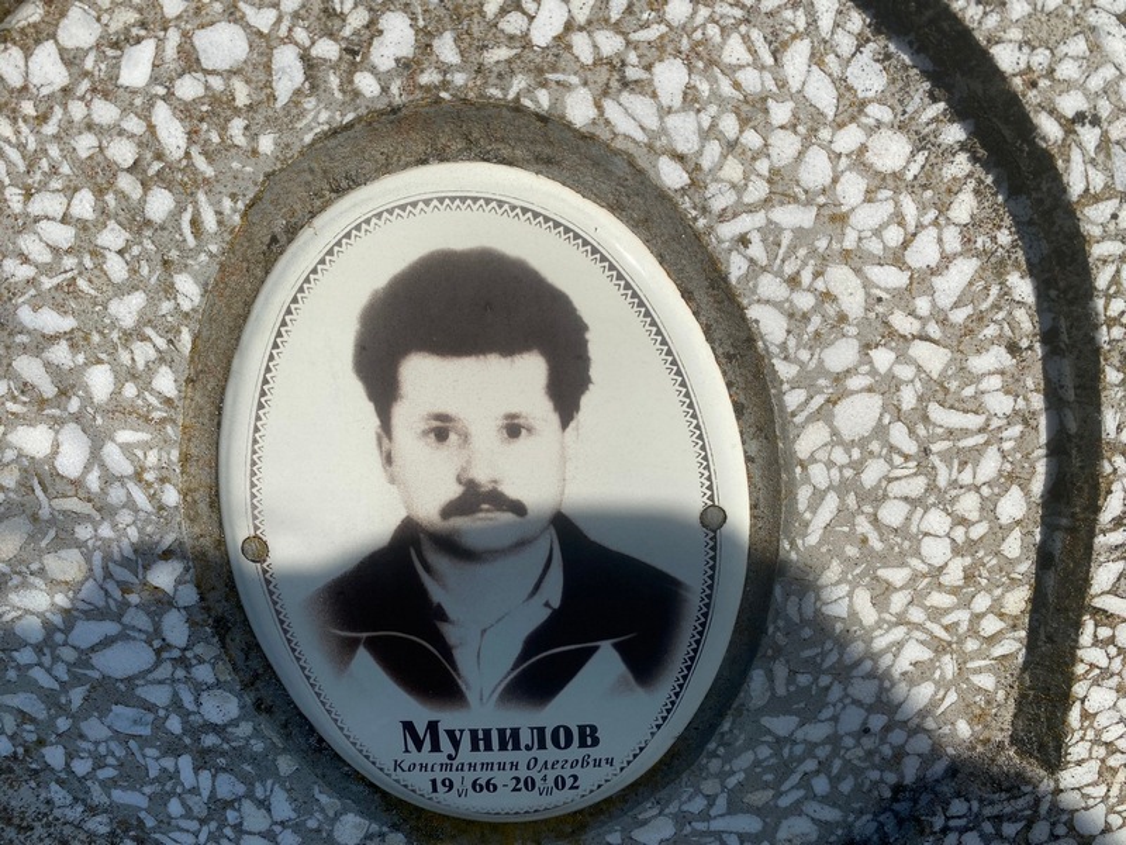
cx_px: 563
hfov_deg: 67.3
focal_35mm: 26
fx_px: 846
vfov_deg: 53.1
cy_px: 422
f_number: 1.8
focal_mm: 4.25
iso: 32
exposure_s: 1/4808
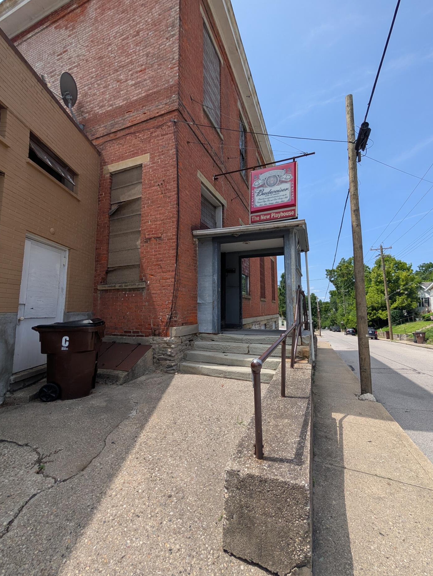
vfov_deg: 106.1
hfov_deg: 89.9
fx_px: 216
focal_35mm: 13
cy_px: 286
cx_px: 232
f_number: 1.7
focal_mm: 2.02
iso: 75
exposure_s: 1/3247
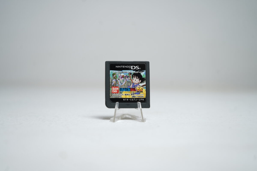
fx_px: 293
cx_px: 128
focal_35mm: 41
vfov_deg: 32.6
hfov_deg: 47.4
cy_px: 86
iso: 64
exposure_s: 1/10
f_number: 5
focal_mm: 41
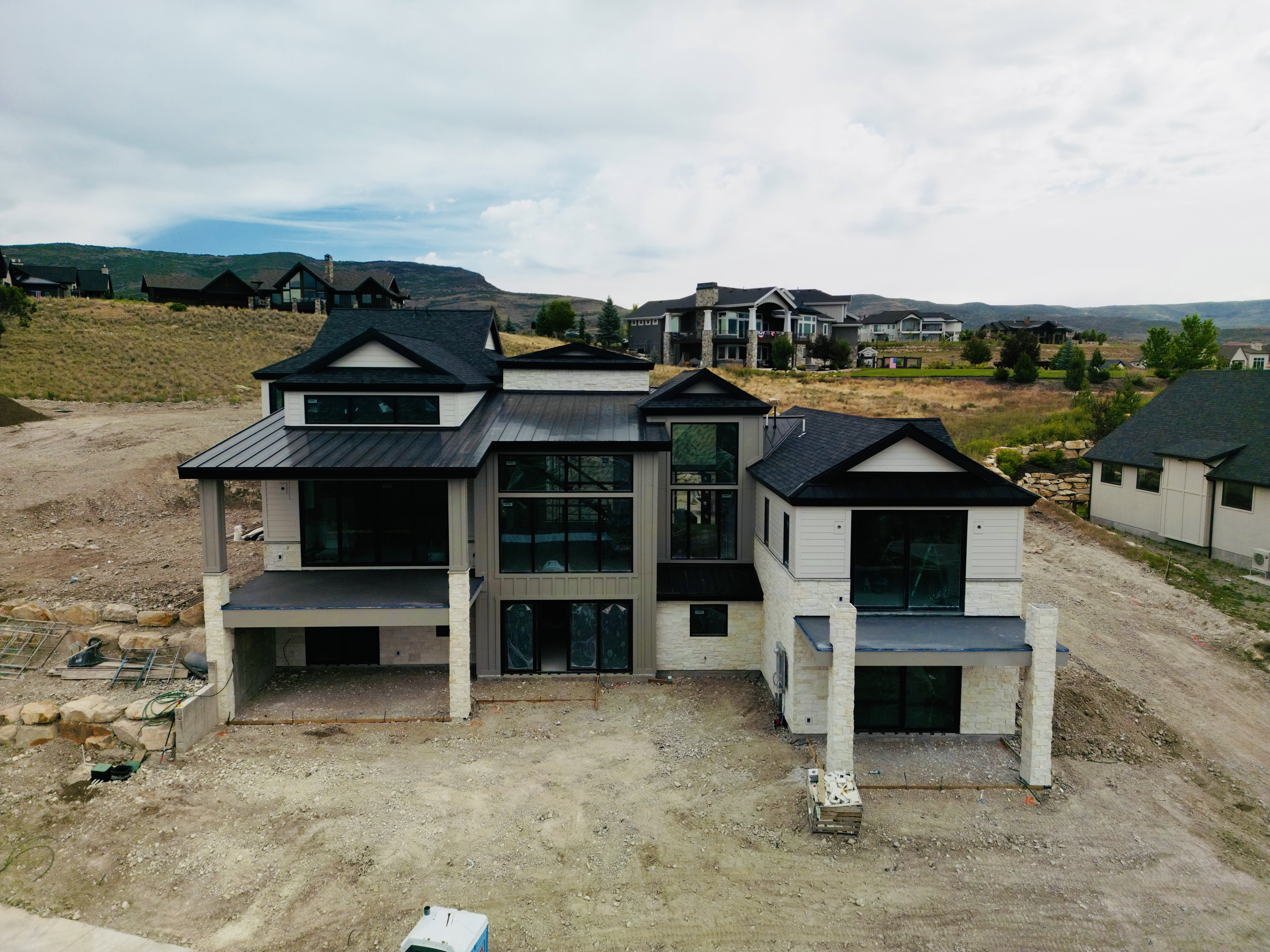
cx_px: 635
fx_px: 881
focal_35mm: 24
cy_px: 476
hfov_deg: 71.6
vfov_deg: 56.8
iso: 200
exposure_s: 1/1250
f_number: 1.7
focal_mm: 6.72
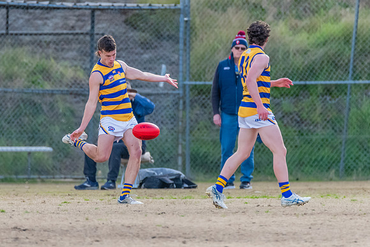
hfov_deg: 1.9
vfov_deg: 1.3
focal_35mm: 1100
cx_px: 148
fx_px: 11303
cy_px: 100
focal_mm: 600
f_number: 6.3
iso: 2500
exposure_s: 1/1600
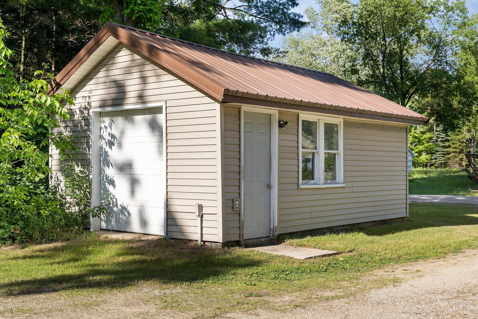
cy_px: 160
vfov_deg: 30.8
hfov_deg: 44.9
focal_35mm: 44
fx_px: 579
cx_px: 239
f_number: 7.1
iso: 200
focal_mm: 43.6
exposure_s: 1/250
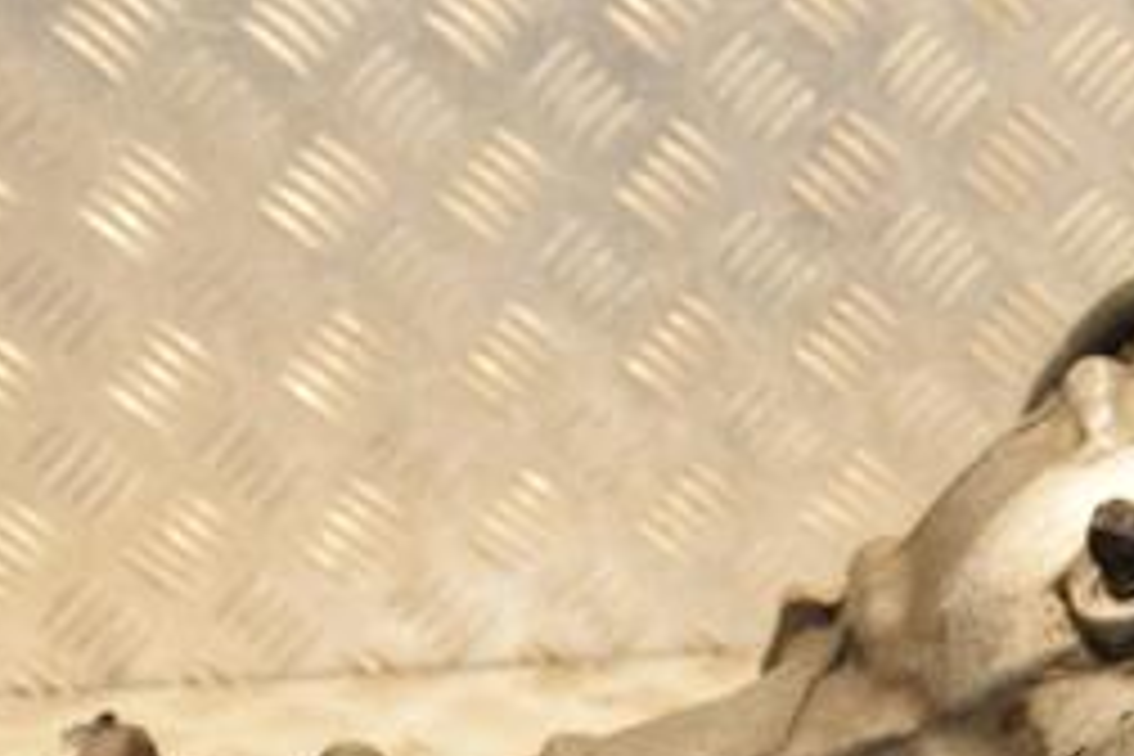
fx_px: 3943
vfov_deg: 10.8
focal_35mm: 125
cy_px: 896
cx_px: 954
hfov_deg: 16.2
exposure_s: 1/200
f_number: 5
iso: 800
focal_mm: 35
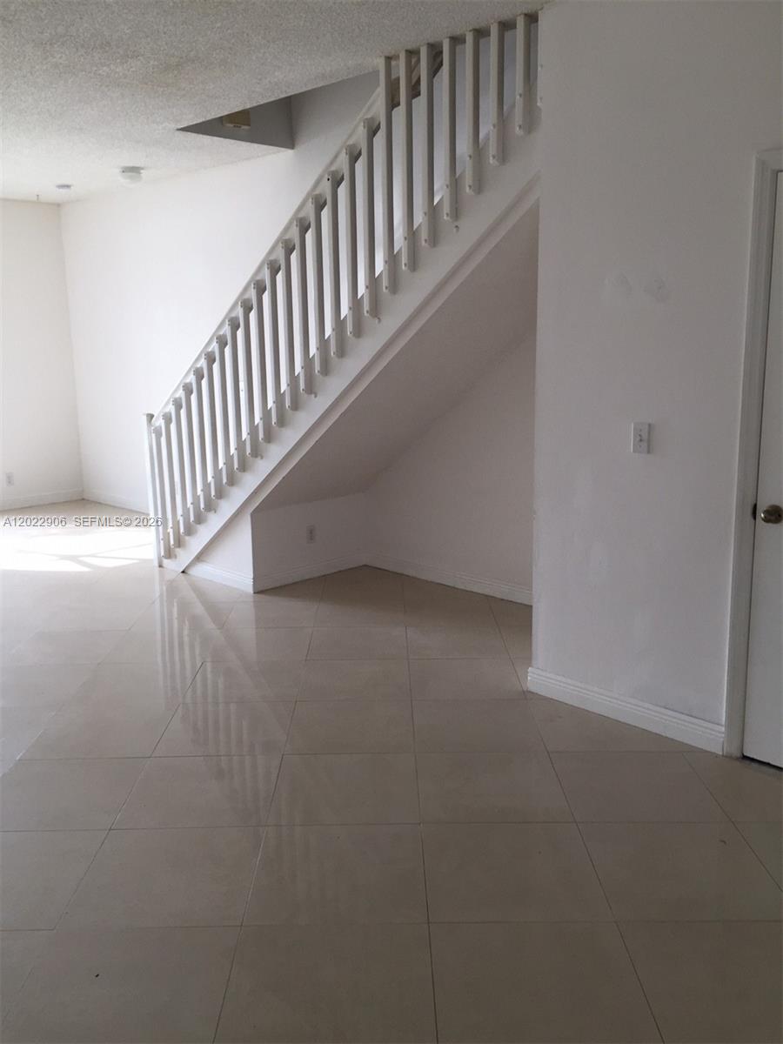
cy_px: 522
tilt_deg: -10.7
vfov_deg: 61.7
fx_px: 875
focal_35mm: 29
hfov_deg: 48.2
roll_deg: +1.7
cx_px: 392
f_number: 2.2
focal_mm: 4.15
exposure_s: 1/120
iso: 40
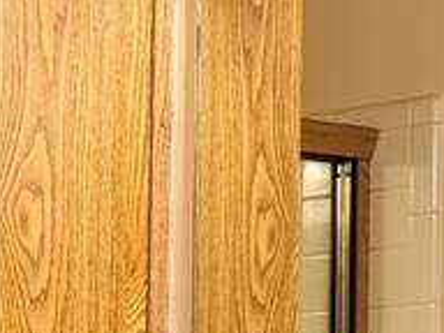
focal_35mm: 128
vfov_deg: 11.0
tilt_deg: -4.9
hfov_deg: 14.3
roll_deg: +0.6
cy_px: 553
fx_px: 1642
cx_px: -231
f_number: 1.78
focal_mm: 6.76
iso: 200
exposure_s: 1/60
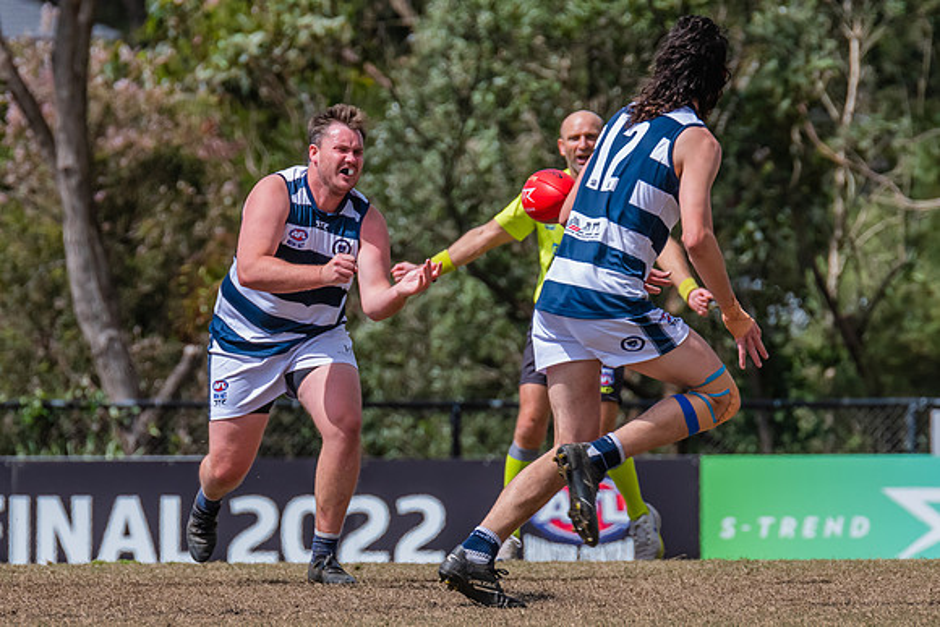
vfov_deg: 1.9
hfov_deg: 2.9
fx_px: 18836
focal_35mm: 721
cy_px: 390
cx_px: 343
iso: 800
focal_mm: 420
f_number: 9
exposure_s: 1/1600
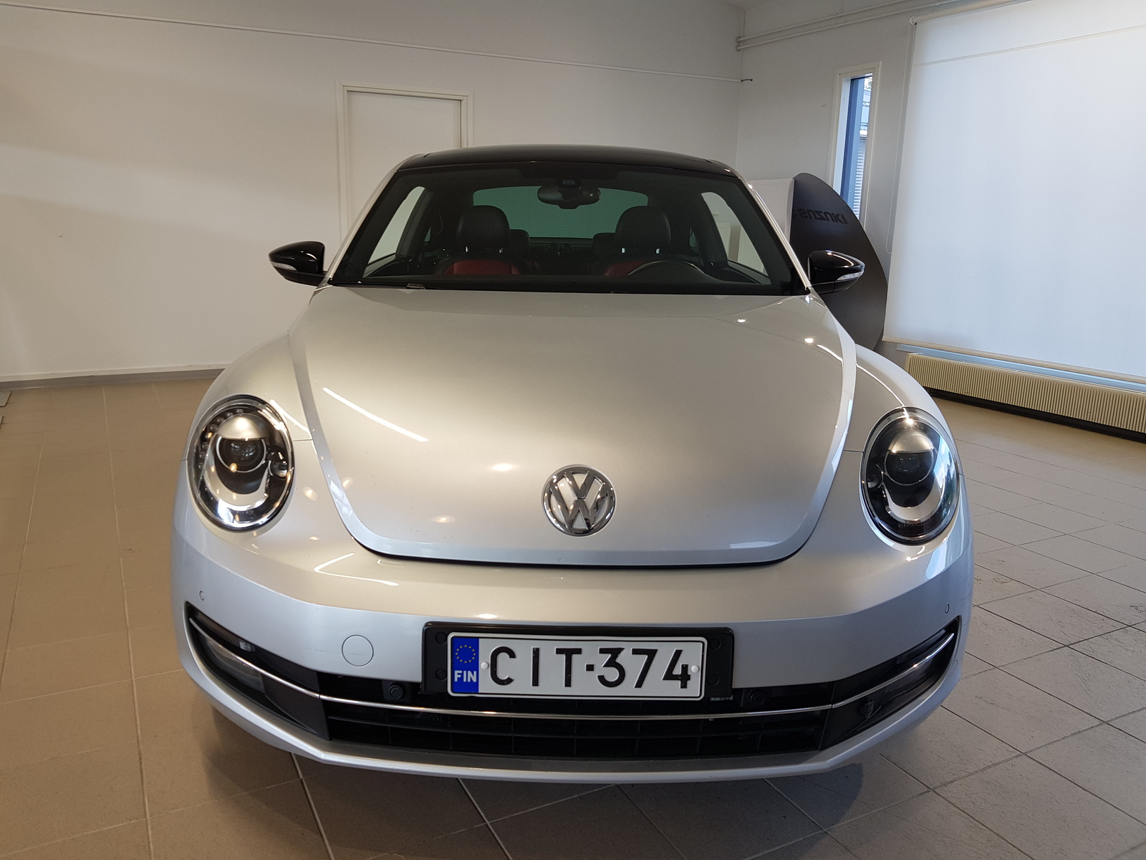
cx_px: 573
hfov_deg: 67.3
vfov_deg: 53.1
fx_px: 861
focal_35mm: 26
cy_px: 430
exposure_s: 1/120
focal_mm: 4.2
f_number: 1.7
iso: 40
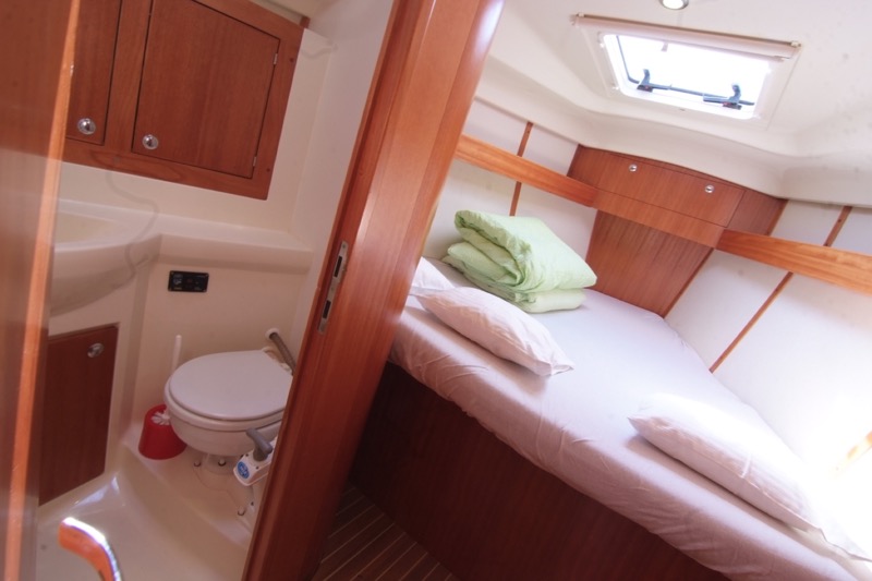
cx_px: 436
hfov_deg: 93.3
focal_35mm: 17
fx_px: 412
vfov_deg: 70.4
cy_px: 290
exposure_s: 1/5
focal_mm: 11
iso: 500
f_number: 14
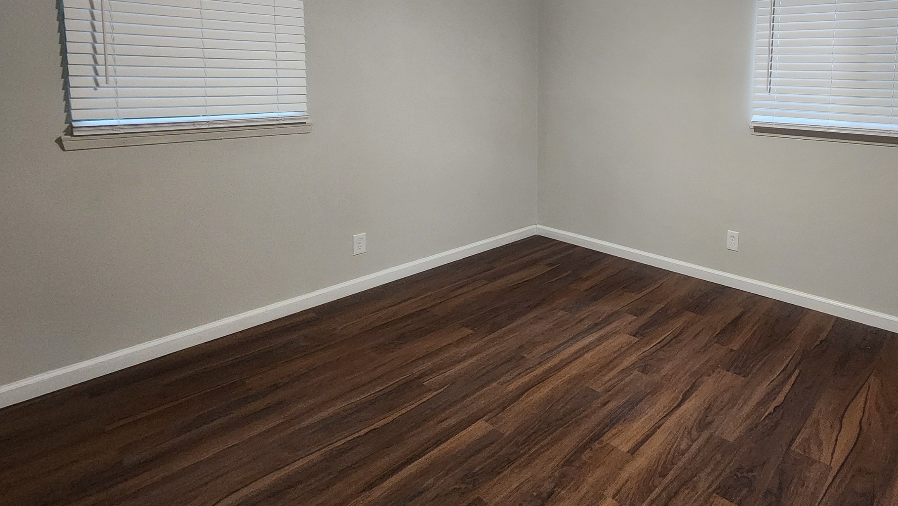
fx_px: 476
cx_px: 627
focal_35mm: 20
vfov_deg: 53.6
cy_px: 133
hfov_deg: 82.4
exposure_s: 1/40
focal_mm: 2.2
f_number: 2.2
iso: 320
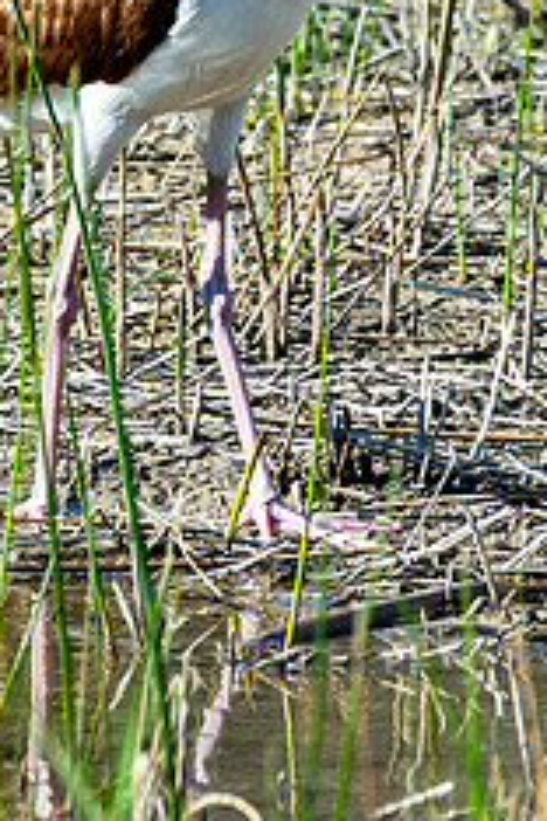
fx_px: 49089
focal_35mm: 2154
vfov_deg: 1.0
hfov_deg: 0.6
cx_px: -104
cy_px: -247
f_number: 9
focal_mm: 500
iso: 500
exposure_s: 1/1000
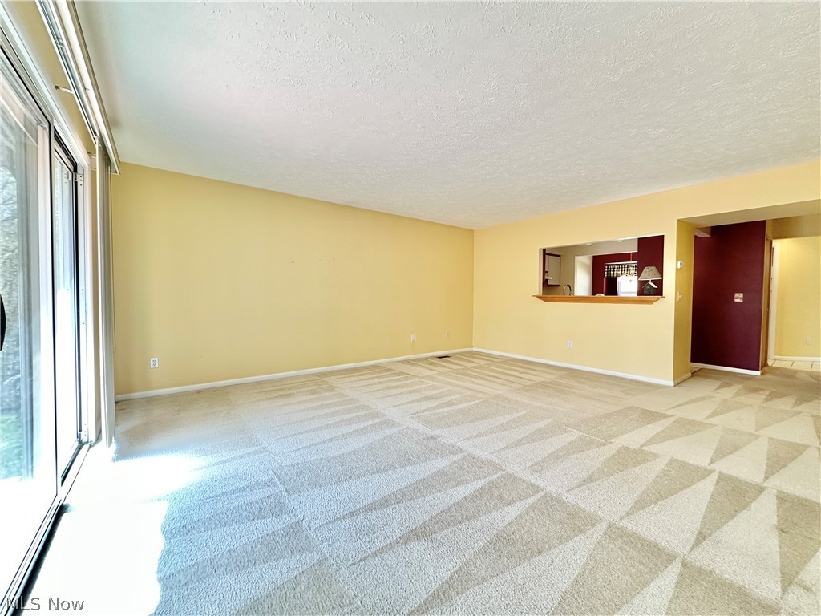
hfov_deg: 102.1
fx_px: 332
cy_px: 308
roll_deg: -1.1
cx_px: 410
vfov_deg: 85.7
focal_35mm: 14
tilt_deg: -2.6
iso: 160
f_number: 2.2
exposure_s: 1/99
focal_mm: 2.22
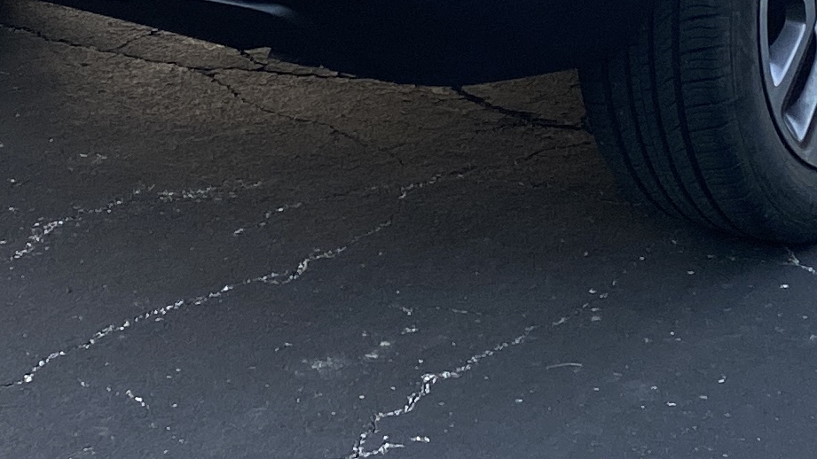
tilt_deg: -12.3
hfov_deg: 17.3
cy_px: -274
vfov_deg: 9.4
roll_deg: -1.4
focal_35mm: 124
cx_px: 484
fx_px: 2686
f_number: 1.8
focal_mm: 4.25
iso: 100
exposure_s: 1/121
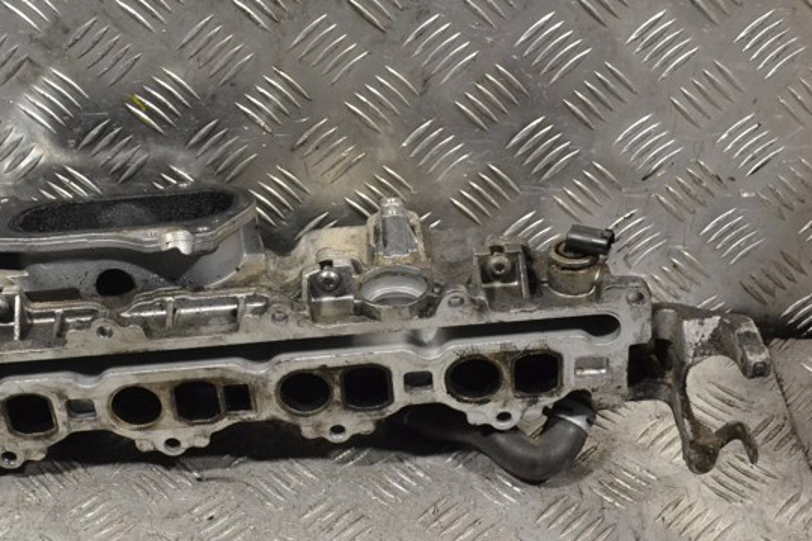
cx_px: 351
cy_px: 259
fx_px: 1285
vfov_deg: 23.8
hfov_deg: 35.0
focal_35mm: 57
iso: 3200
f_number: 9
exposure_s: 1/320
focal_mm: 32
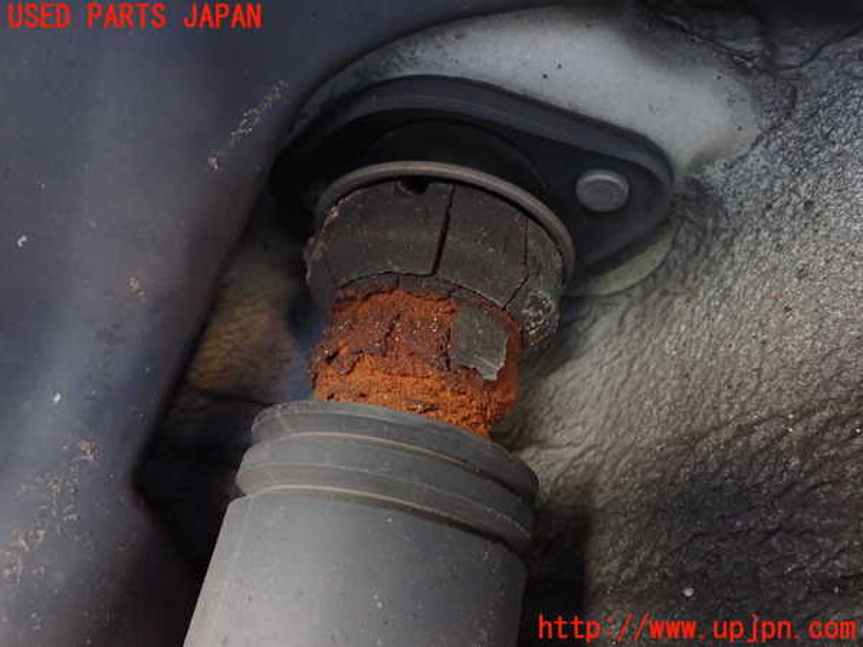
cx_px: 432
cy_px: 324
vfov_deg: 46.8
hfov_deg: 60.0
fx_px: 748
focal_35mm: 30
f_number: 2.3
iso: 800
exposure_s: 1/15
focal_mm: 5.4
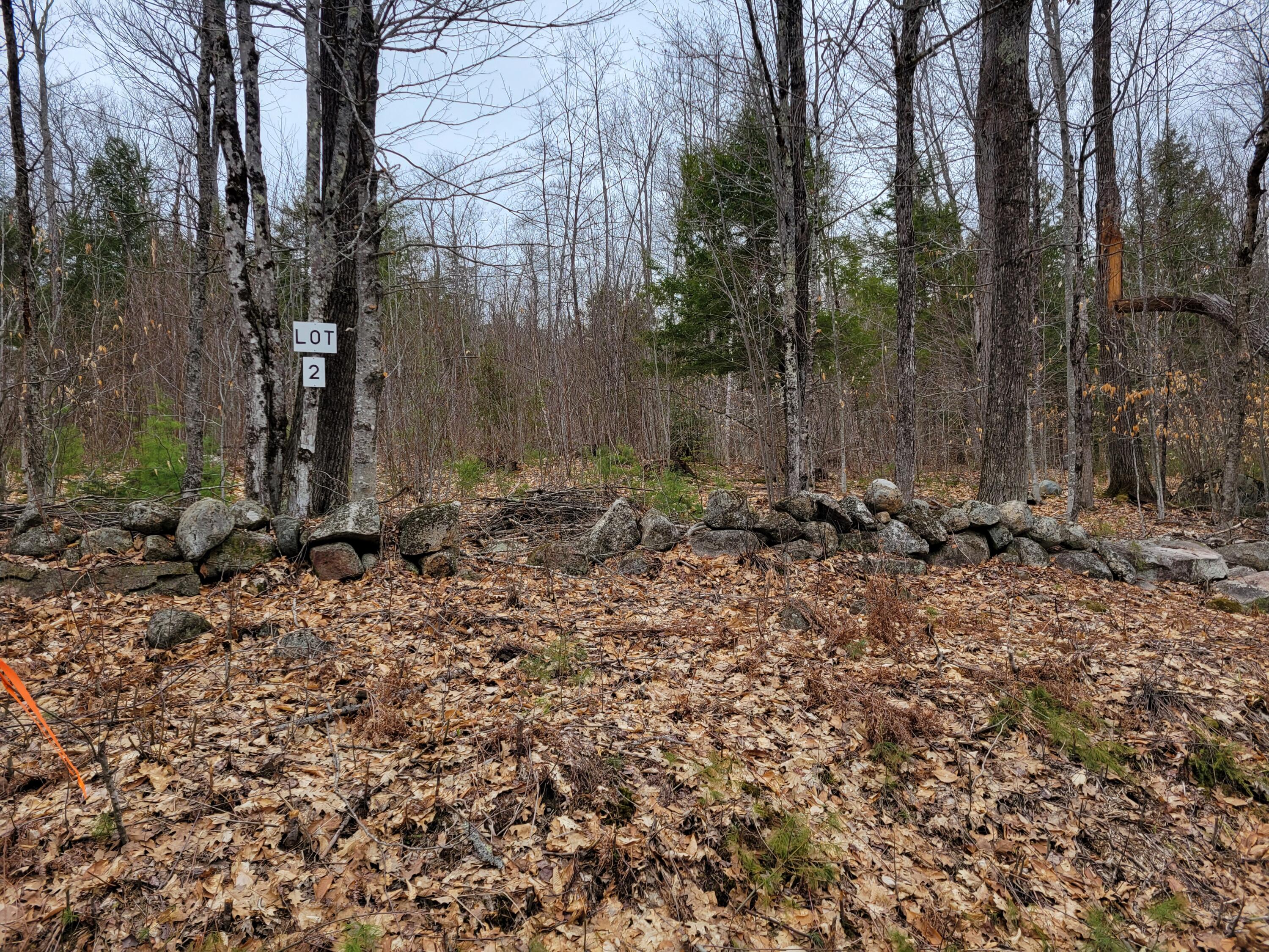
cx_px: 634
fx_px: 953
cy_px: 476
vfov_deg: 53.1
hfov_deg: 67.3
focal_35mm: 26
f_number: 1.8
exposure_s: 1/387
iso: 40
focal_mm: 5.4
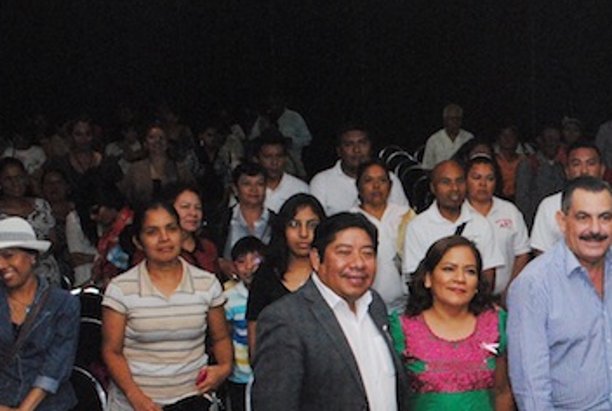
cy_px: 293
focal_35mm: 75
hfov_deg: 25.4
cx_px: 635
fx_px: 1277
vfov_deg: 18.2
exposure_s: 1/80
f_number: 11
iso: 1600
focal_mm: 22
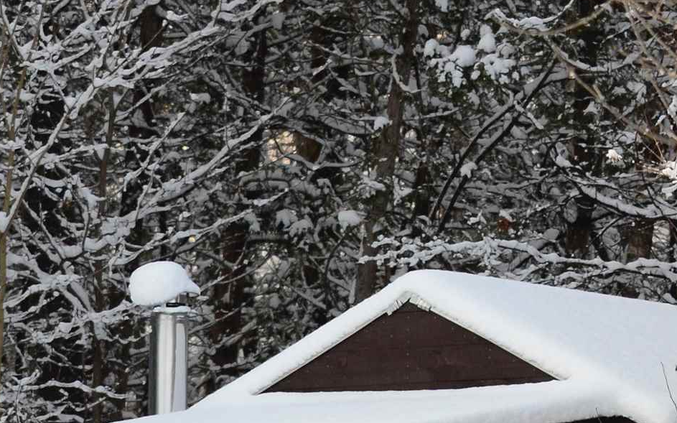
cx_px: 14
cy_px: 547
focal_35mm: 1193
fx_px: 22007
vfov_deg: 1.1
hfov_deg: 1.8
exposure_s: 1/500
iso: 400
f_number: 5.3
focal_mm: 240
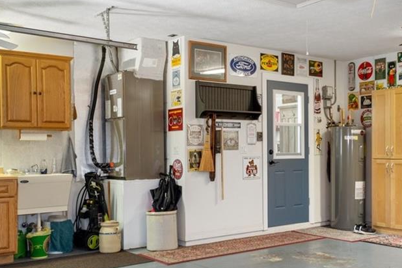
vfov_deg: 30.4
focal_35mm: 44
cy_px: 166
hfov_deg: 44.1
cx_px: 254
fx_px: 491
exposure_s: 1/1.67
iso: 400
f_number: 8
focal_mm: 17
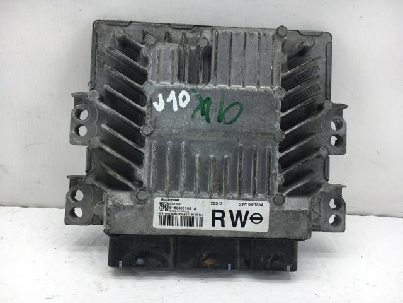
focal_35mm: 29
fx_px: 338
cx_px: 202
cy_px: 152
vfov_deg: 48.2
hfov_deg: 61.7
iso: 25
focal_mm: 4.15
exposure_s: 1/101
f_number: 2.2
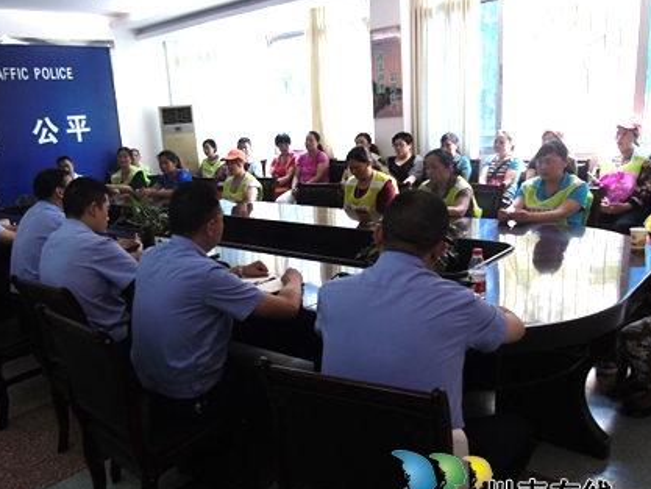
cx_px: 283
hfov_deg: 59.7
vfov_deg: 46.7
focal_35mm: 30
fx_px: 564
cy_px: 274
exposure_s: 1/30
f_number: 3.4
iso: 160
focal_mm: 4.4
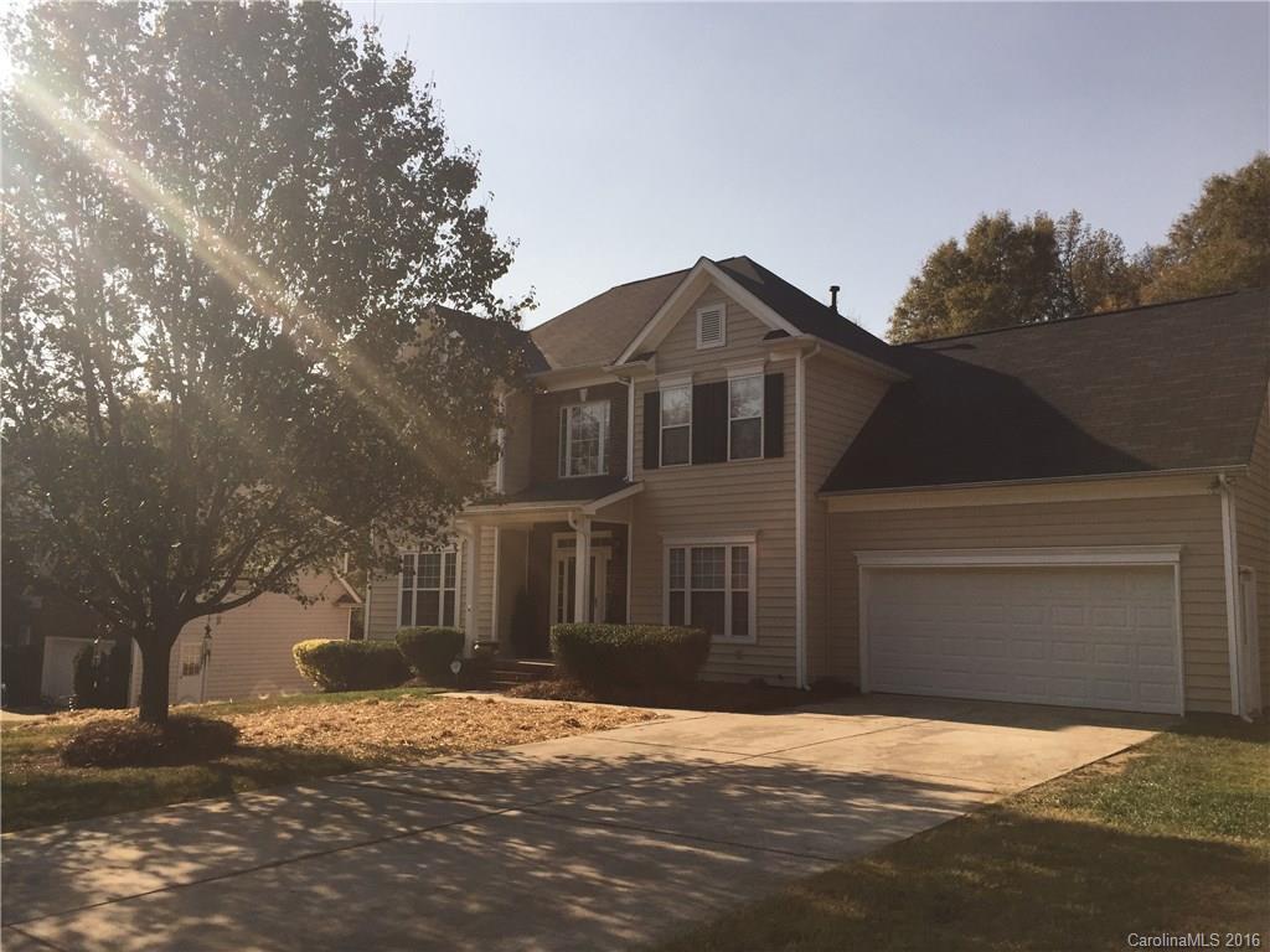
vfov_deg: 48.2
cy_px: 476
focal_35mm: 29
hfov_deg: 61.7
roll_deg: -1.4
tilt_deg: +6.6
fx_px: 1064
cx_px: 635
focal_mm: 4.15
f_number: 2.2
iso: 40
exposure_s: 1/3597
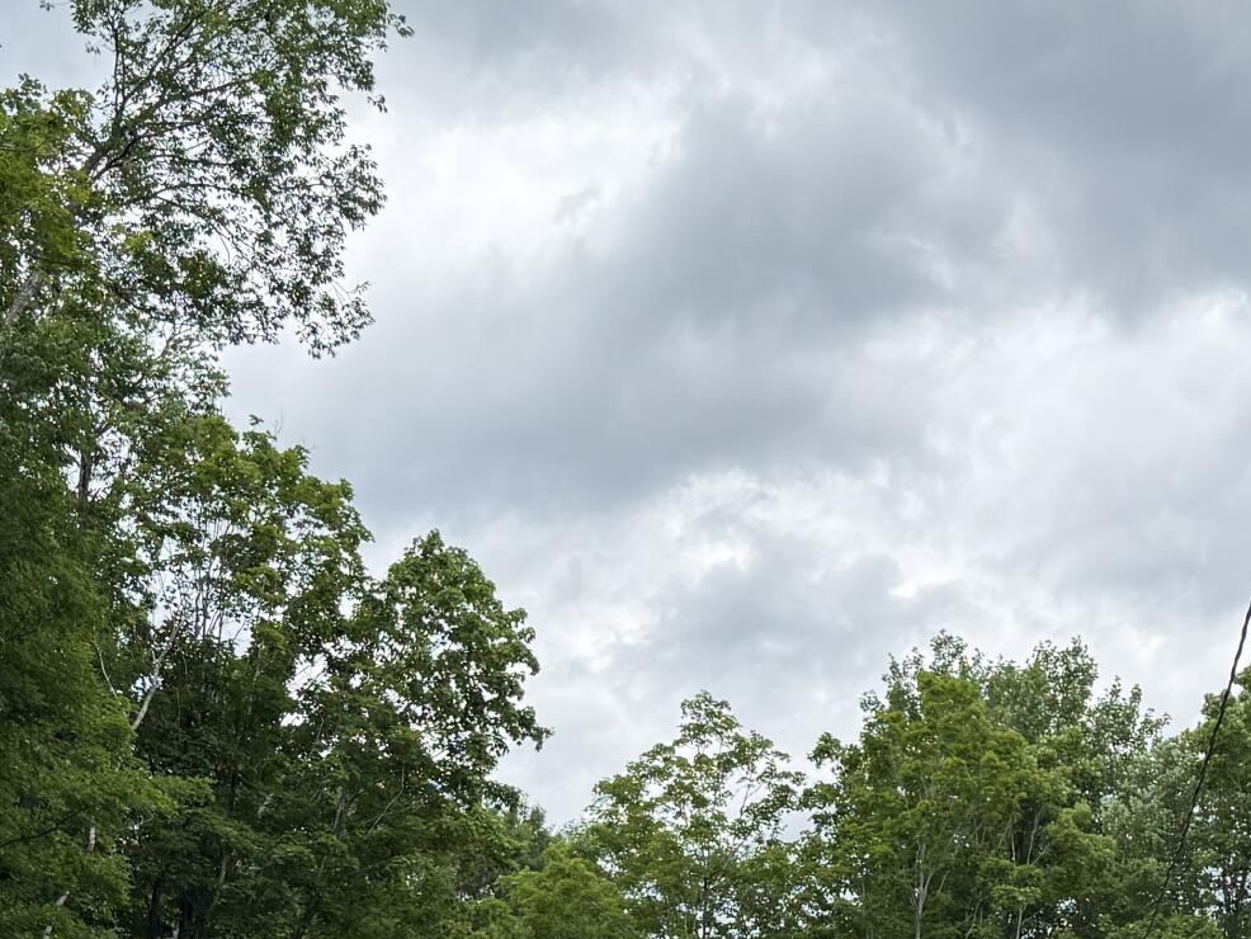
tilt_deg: +10.1
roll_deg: +0.8
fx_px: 2639
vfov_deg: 19.1
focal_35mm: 73
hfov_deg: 26.6
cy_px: 1126
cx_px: 705
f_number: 1.78
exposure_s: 1/2525
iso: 100
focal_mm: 6.76
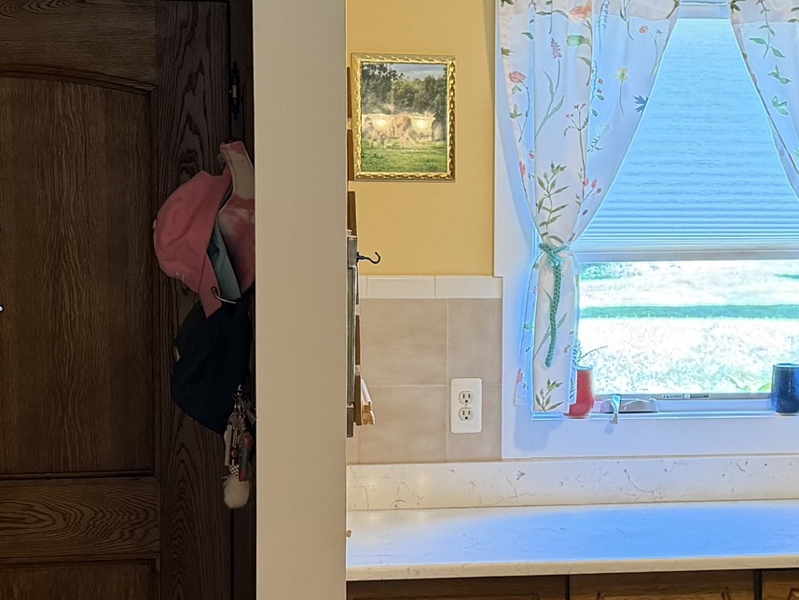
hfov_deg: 22.5
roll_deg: -0.4
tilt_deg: -3.9
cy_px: 311
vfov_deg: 17.2
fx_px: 1985
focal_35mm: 86
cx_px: 636
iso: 200
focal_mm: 6.76
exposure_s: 1/60
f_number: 1.78
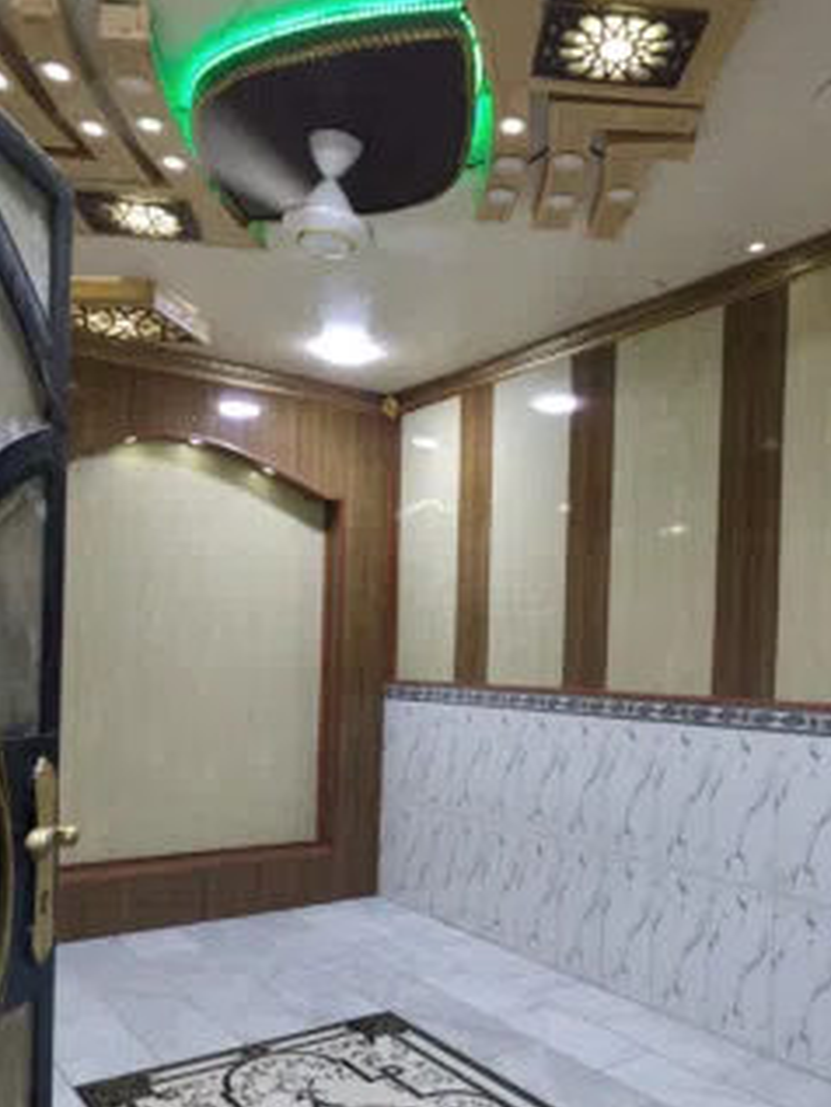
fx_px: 928
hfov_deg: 47.8
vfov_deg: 61.1
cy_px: 667
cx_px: 520
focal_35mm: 29
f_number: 1.65
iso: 800
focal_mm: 6.19
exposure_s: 1/50
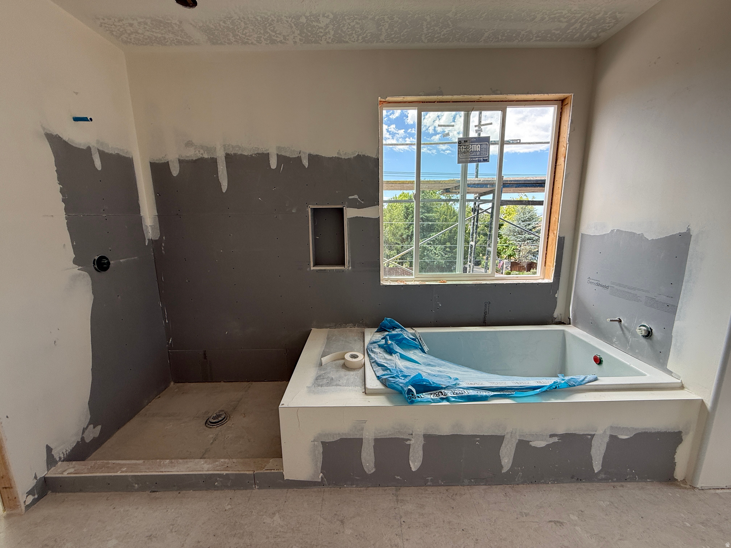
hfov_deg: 102.1
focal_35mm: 14
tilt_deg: -10.8
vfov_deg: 85.7
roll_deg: +1.1
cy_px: 274
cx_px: 366
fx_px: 296
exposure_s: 1/155
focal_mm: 2.22
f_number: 2.2
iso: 64
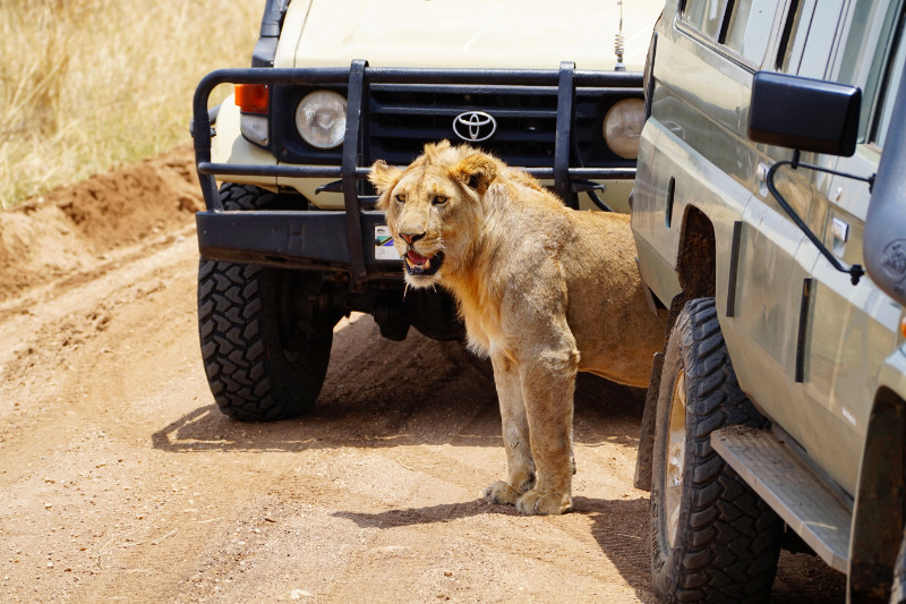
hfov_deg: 8.4
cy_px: 302
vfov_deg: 5.6
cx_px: 453
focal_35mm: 246
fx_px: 6189
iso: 100
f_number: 6.3
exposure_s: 1/320
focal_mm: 164
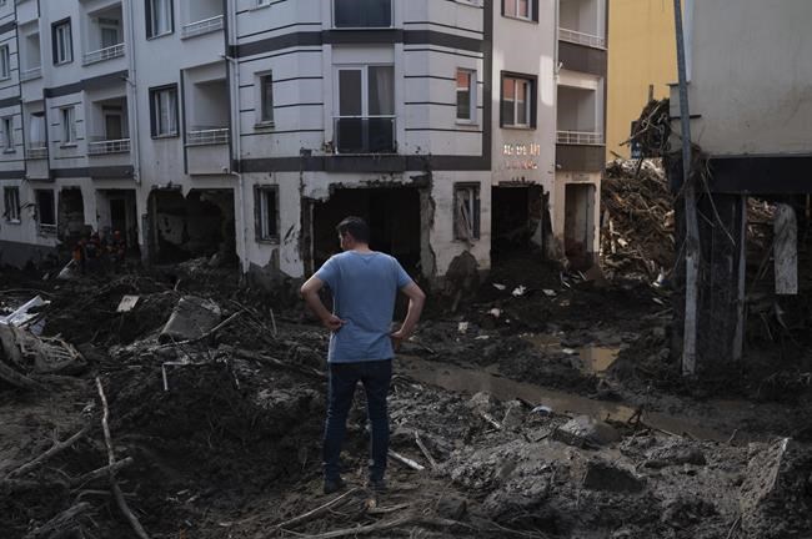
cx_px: 406
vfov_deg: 37.8
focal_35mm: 35
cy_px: 270
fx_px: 789
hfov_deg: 54.5
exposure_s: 1/500
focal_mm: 35
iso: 100
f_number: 4.5
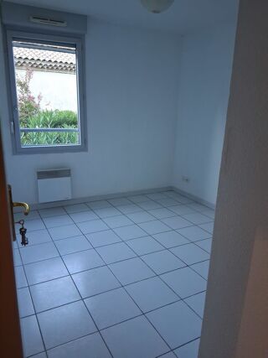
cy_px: 179
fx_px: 269
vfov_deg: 67.3
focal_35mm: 26
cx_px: 134
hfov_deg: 53.0
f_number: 1.8
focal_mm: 3.98
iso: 400
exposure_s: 1/100
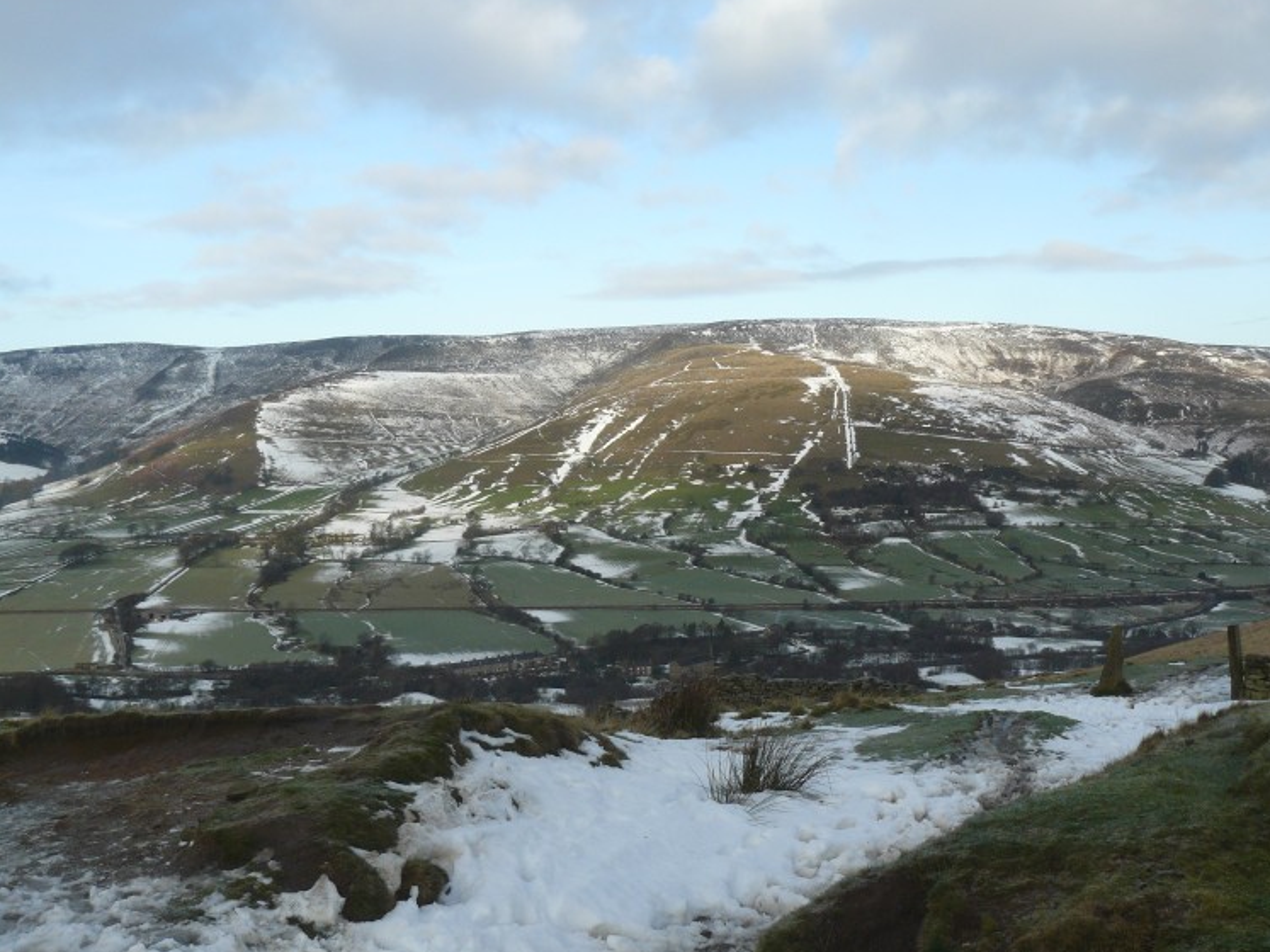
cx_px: 651
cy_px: 474
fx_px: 1357
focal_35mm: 37
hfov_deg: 50.1
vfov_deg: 38.7
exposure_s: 1/200
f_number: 5.6
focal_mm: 6
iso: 100
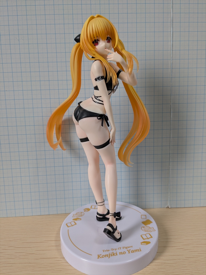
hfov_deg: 51.4
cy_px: 138
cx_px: 103
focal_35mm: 27
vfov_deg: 65.3
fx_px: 214
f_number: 1.73
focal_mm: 4.38
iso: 61
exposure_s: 1/190
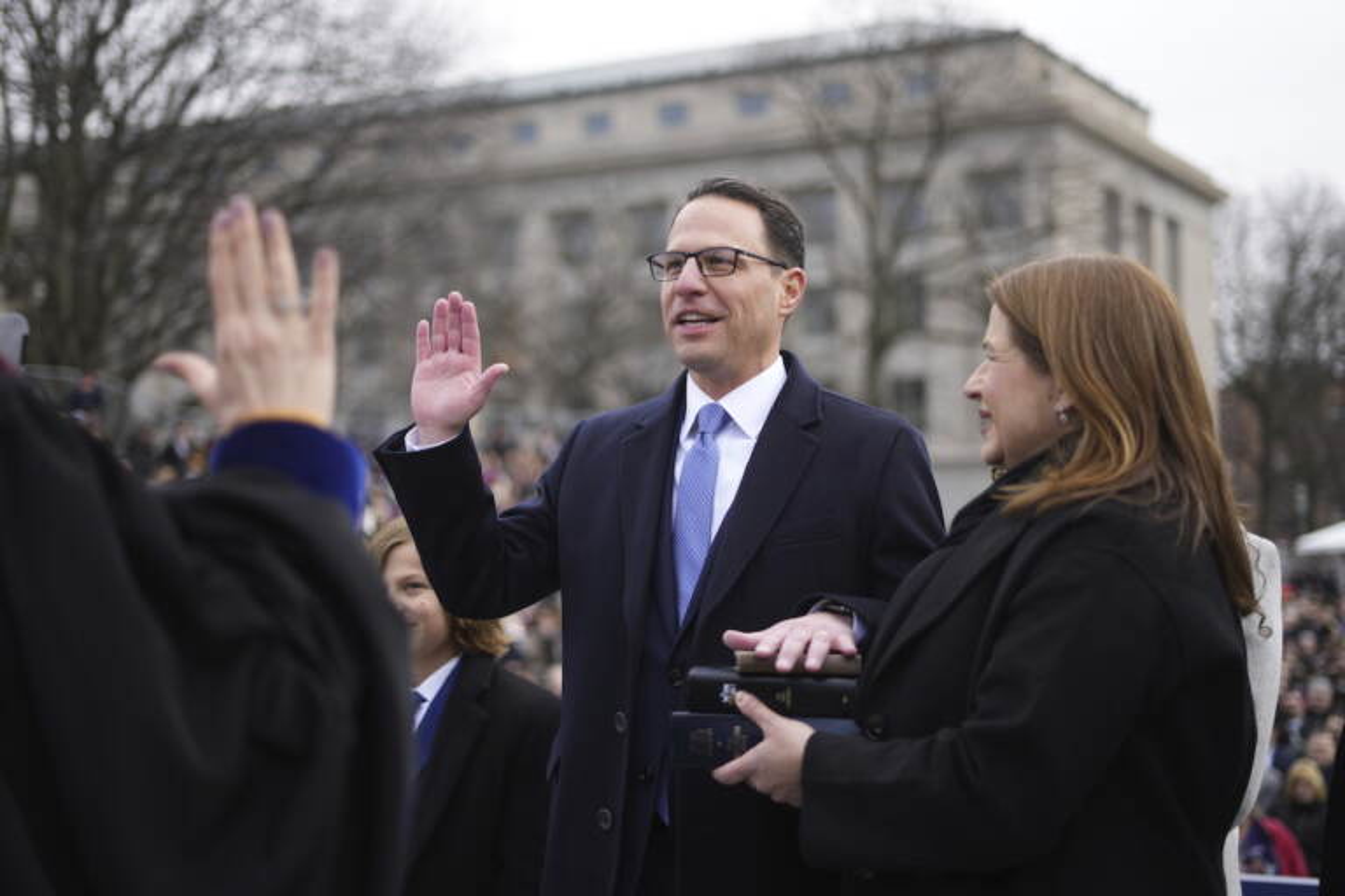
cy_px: 448
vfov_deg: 27.0
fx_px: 1868
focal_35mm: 50
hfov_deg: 39.6
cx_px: 672
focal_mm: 50
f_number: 1.8
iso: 100
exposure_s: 1/1000
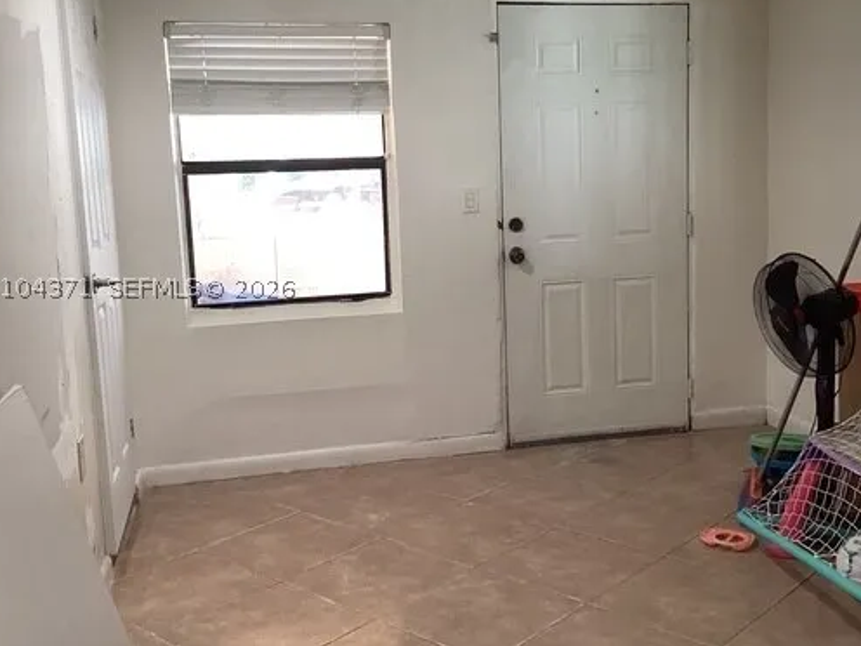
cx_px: 502
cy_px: 287
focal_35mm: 40
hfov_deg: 46.6
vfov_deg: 35.9
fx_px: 995
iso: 125
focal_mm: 3.3
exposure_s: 1/50
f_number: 2.4
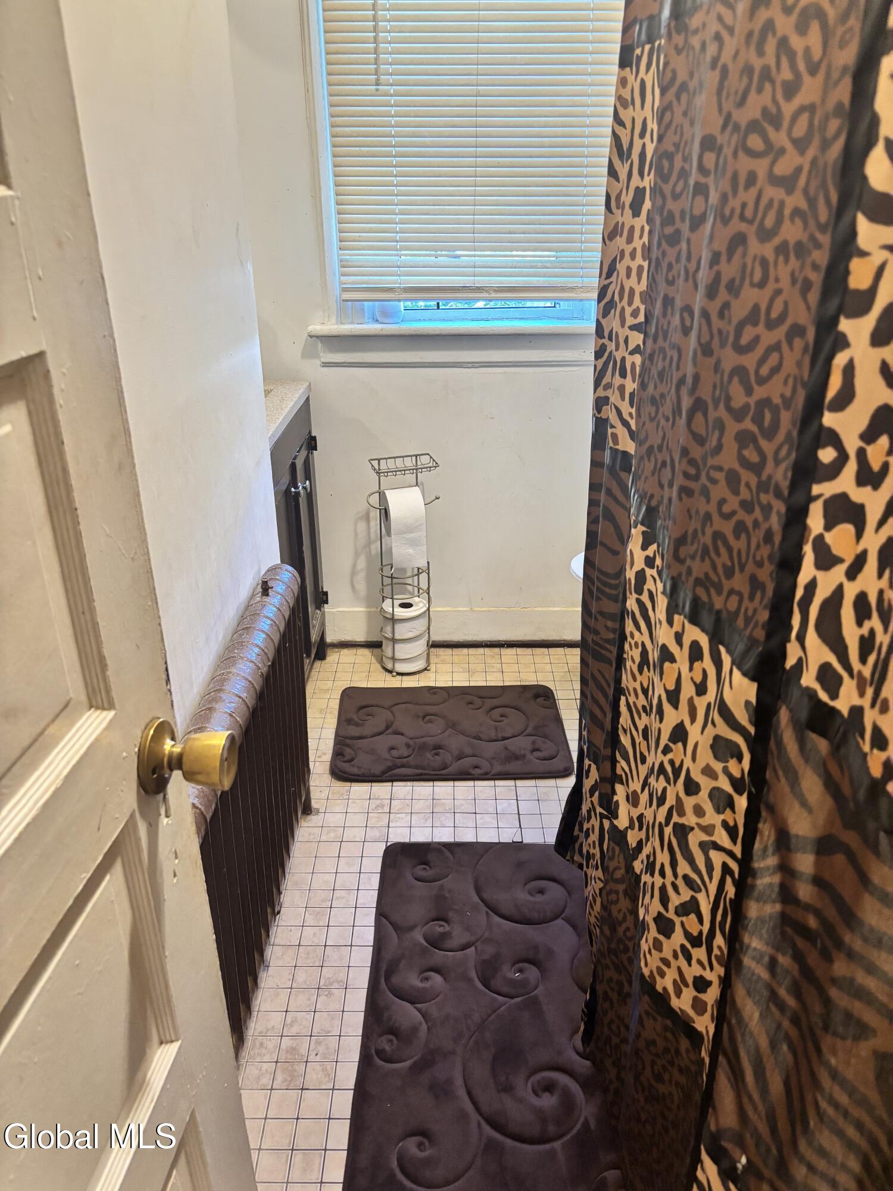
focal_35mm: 26
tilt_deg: -23.7
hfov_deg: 53.1
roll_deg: +1.1
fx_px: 894
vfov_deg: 67.3
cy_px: 596
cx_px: 446
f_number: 1.6
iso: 250
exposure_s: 1/60
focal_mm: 5.96
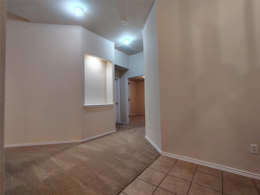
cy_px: 98
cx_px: 130
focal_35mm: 16
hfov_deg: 94.5
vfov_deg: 78.1
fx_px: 120
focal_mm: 2.13
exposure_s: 1/40
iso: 377
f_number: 2.2
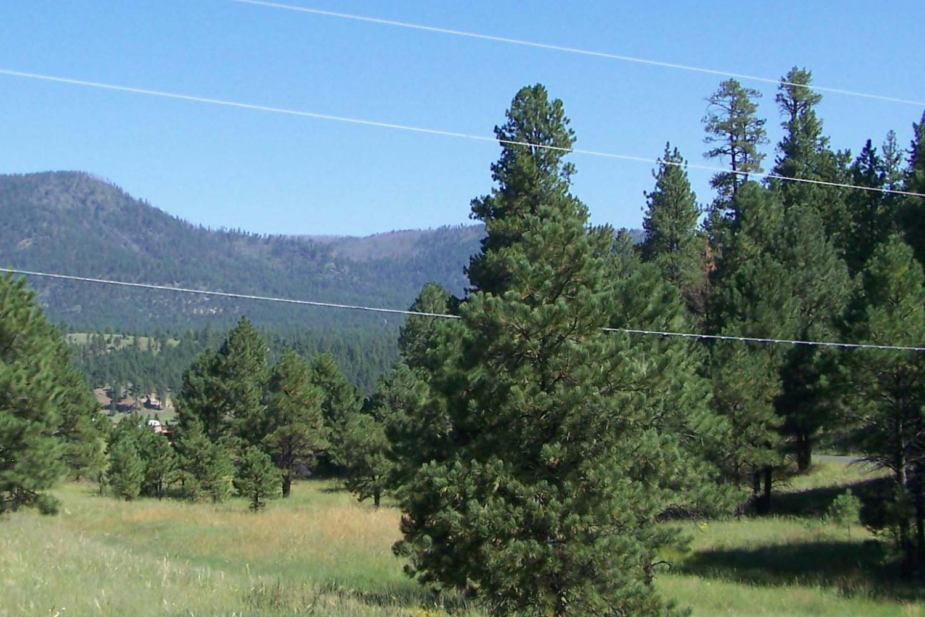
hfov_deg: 25.5
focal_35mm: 79
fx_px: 2030
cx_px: 309
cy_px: 232
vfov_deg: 17.3
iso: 64
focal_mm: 6.3
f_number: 4
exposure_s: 1/320
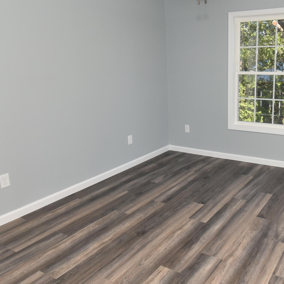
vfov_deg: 52.2
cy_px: 117
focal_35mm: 31
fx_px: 288
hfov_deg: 50.6
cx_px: 209
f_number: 10
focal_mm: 10
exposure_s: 1/80
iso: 400
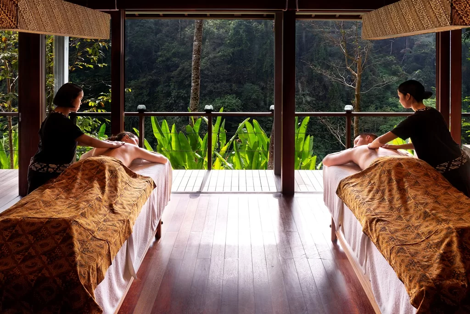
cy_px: 157
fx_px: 379
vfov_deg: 45.0
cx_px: 235
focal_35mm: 29
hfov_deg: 63.6
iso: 800
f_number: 8
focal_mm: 29
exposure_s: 1/30
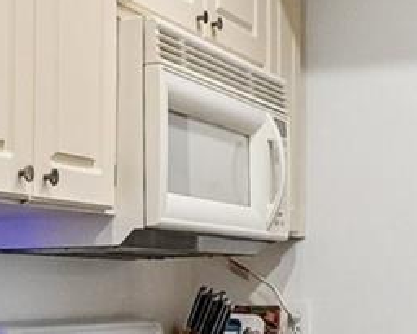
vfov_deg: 17.3
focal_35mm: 88
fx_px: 1086
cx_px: -8
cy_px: 290
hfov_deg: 20.9
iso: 1000
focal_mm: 10
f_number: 8
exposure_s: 1/30
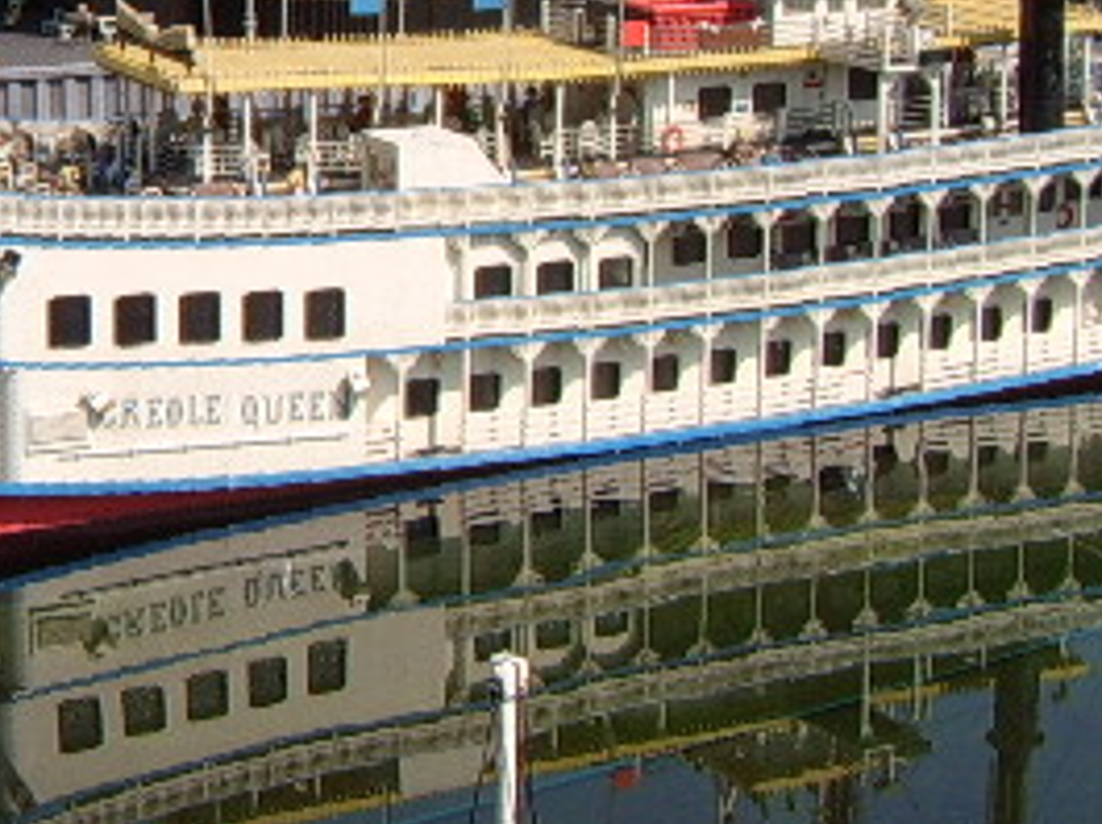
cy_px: 54
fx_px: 2384
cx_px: 487
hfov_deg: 26.0
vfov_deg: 19.2
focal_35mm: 75
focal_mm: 8.13
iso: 50
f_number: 6.7
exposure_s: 1/192
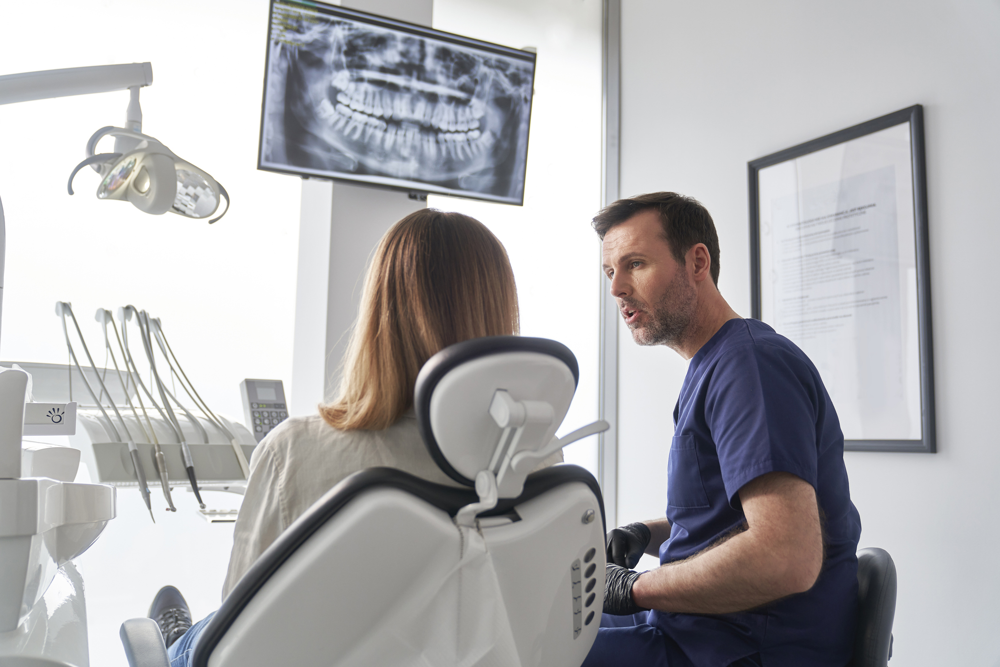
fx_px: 917
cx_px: 500
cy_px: 334
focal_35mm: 33
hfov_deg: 57.2
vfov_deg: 40.0
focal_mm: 33
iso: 400
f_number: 2.8
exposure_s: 1/160
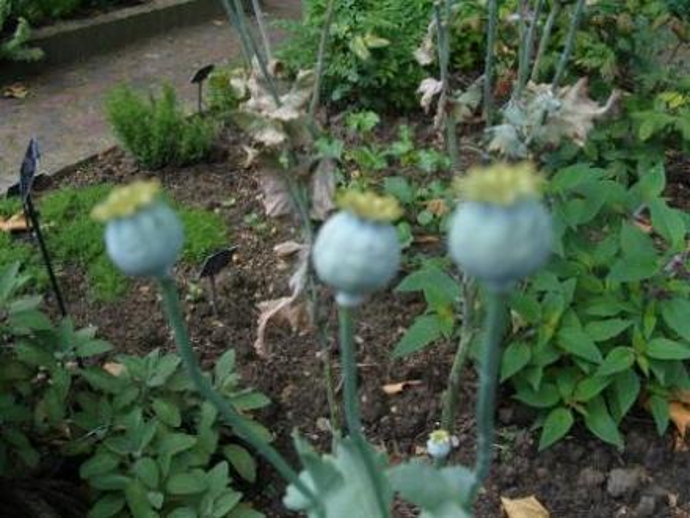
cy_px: 259
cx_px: 345
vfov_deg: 37.7
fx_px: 757
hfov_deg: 49.0
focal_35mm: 38
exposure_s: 1/200
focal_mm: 7.8
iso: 80
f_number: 2.8
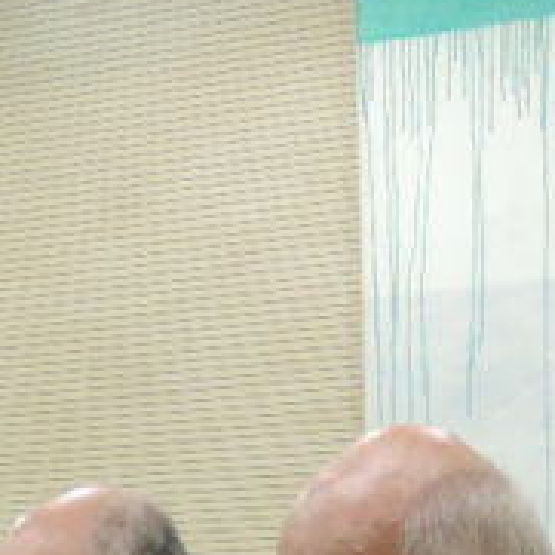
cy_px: 813
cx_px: -638
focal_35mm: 215
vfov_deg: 8.0
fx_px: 3900
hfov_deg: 7.7
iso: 400
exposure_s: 1/20
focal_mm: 7.6
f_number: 3.4
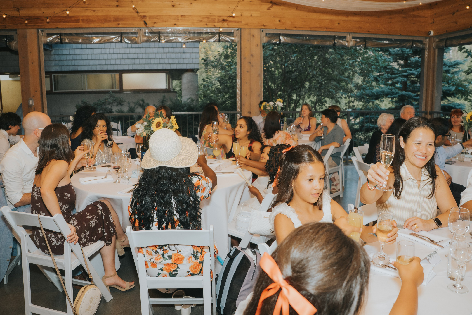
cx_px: 236
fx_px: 355
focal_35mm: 27
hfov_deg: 67.3
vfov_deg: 47.9
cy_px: 158
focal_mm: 13
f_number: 2.8
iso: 500
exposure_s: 1/160
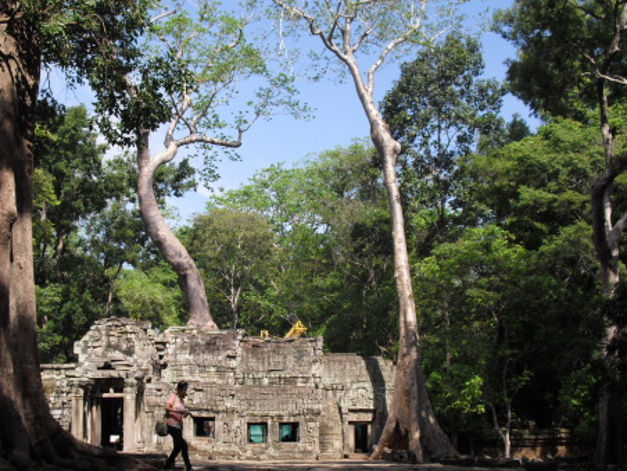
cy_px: 264
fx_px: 924
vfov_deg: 28.5
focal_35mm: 51
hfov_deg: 37.3
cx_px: 246
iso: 100
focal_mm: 6.3
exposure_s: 1/160
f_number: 7.8
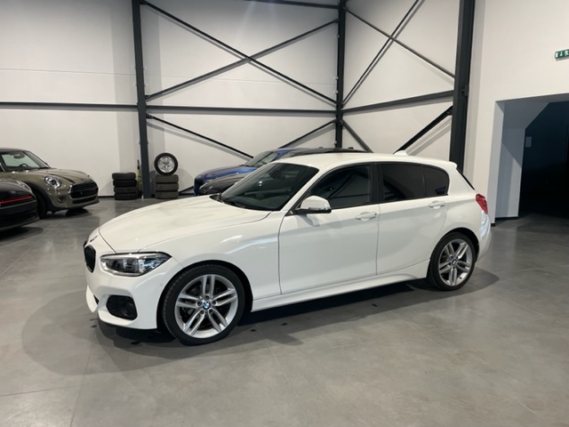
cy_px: 214
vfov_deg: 53.1
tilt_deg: -10.0
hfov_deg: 67.3
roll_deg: -0.1
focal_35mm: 26
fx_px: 427
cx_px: 284
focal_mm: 4.2
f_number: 1.6
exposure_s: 1/100
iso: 125
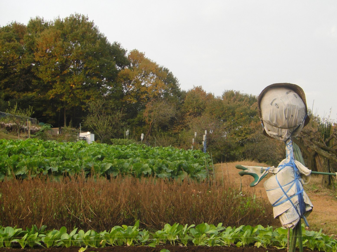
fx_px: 565
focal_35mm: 58
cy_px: 124
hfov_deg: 33.2
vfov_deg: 25.2
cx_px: 194
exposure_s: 1/100
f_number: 3.5
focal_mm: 7.4
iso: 50
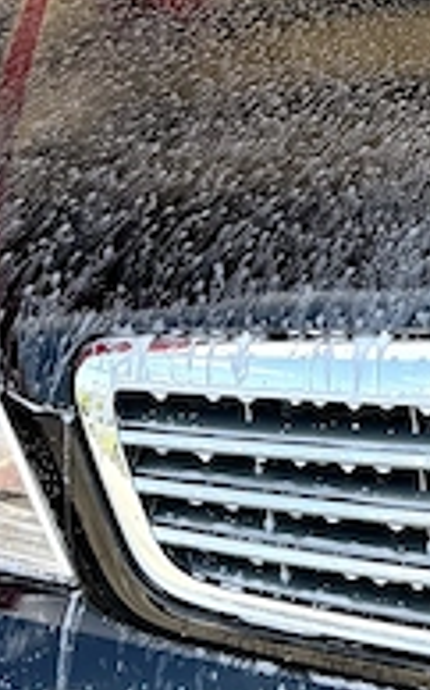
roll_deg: +0.7
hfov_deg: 11.7
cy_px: 96
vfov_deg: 19.5
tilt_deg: -13.6
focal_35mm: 105
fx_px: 1972
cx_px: 700
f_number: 1.78
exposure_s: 1/742
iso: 80
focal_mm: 6.76
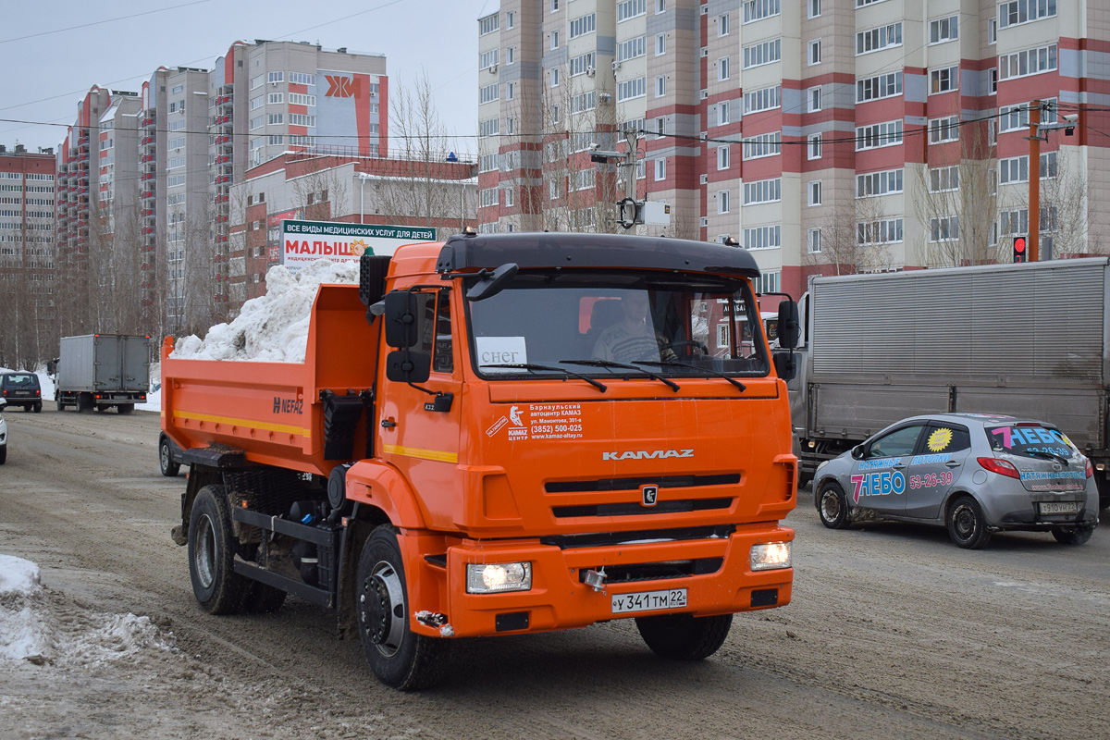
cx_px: 555
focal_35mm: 42
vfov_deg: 31.9
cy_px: 370
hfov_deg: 46.4
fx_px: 1295
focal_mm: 28
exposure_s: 1/800
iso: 400
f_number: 6.3
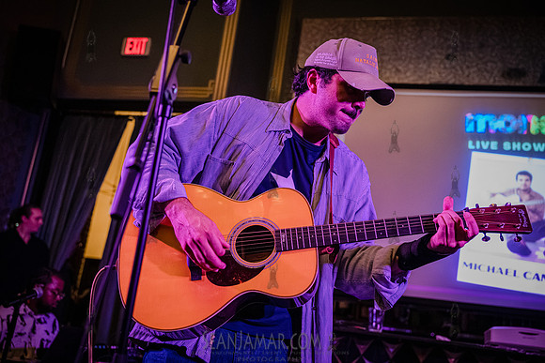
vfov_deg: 35.1
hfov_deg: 50.7
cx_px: 272
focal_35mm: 38
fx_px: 575
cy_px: 182
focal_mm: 38
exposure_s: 1/200
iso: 12800
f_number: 3.2
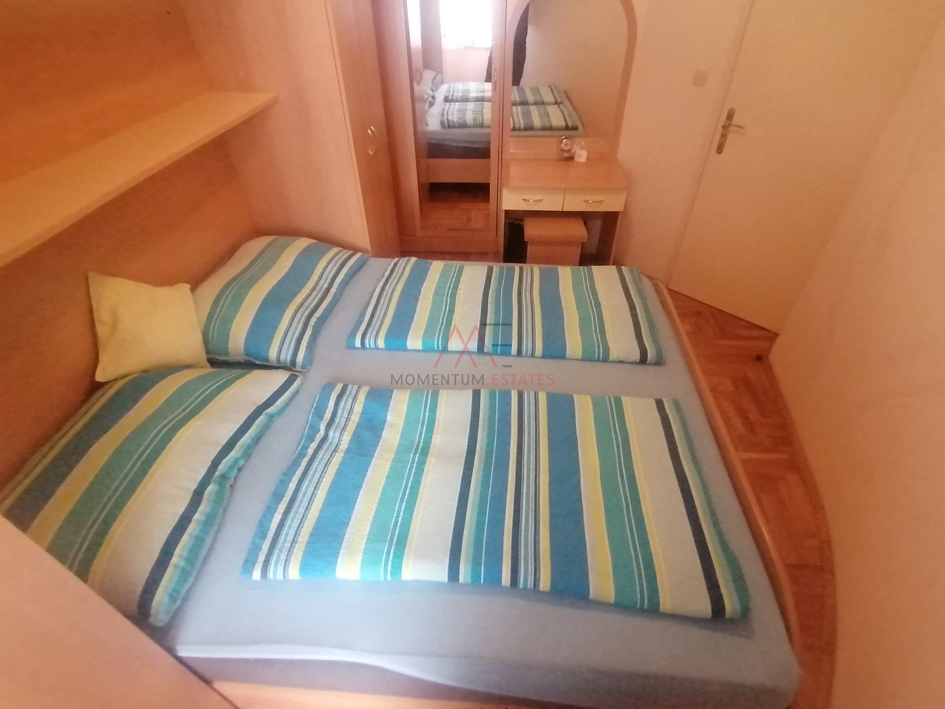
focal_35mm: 17
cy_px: 354
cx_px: 472
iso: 320
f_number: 2.4
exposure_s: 1/33.3
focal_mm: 2.7
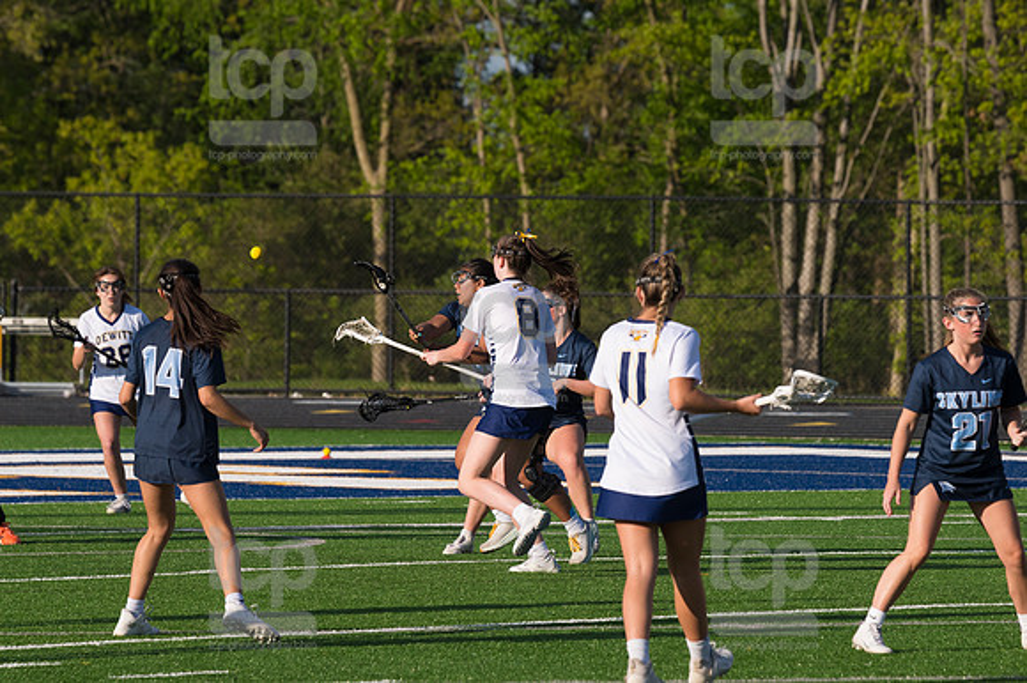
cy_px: 342
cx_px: 514
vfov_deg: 4.7
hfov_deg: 7.1
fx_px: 8325
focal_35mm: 292
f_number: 5.6
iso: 250
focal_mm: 195
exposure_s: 1/1600
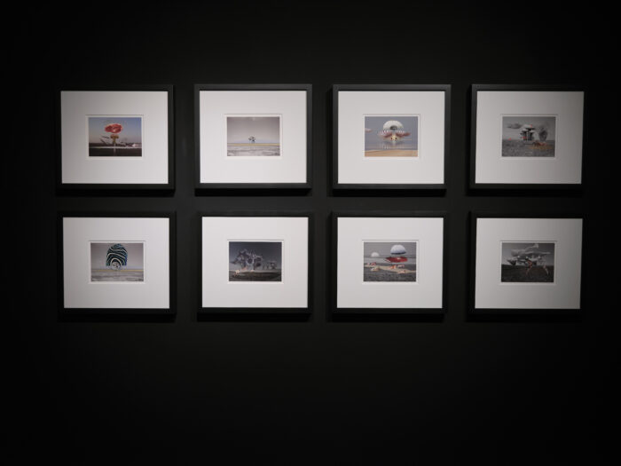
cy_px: 233
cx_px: 310
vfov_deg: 37.7
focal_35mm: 38
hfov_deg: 49.0
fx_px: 682
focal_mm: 48.2
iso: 1250
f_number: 5.2
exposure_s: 1/200
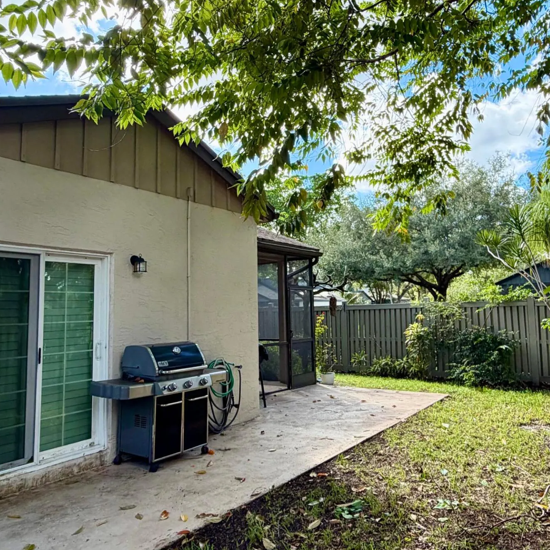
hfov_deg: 58.7
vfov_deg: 59.0
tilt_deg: +6.2
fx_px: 485
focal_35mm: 27
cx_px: 323
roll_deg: +1.8
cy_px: 261
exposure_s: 1/223
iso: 50
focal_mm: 2.22
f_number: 2.2
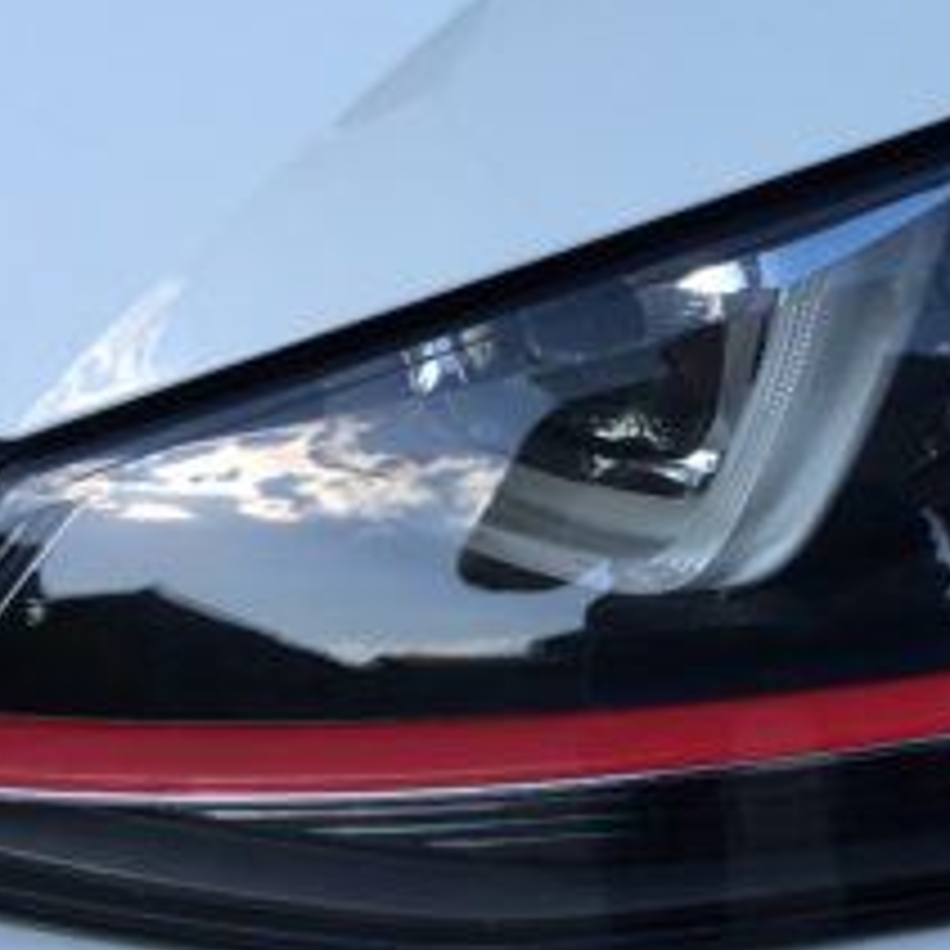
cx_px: 986
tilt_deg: -33.2
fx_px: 2080
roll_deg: -3.5
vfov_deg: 25.7
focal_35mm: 67
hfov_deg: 24.4
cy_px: 552
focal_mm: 4.15
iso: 25
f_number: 2.2
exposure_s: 1/712
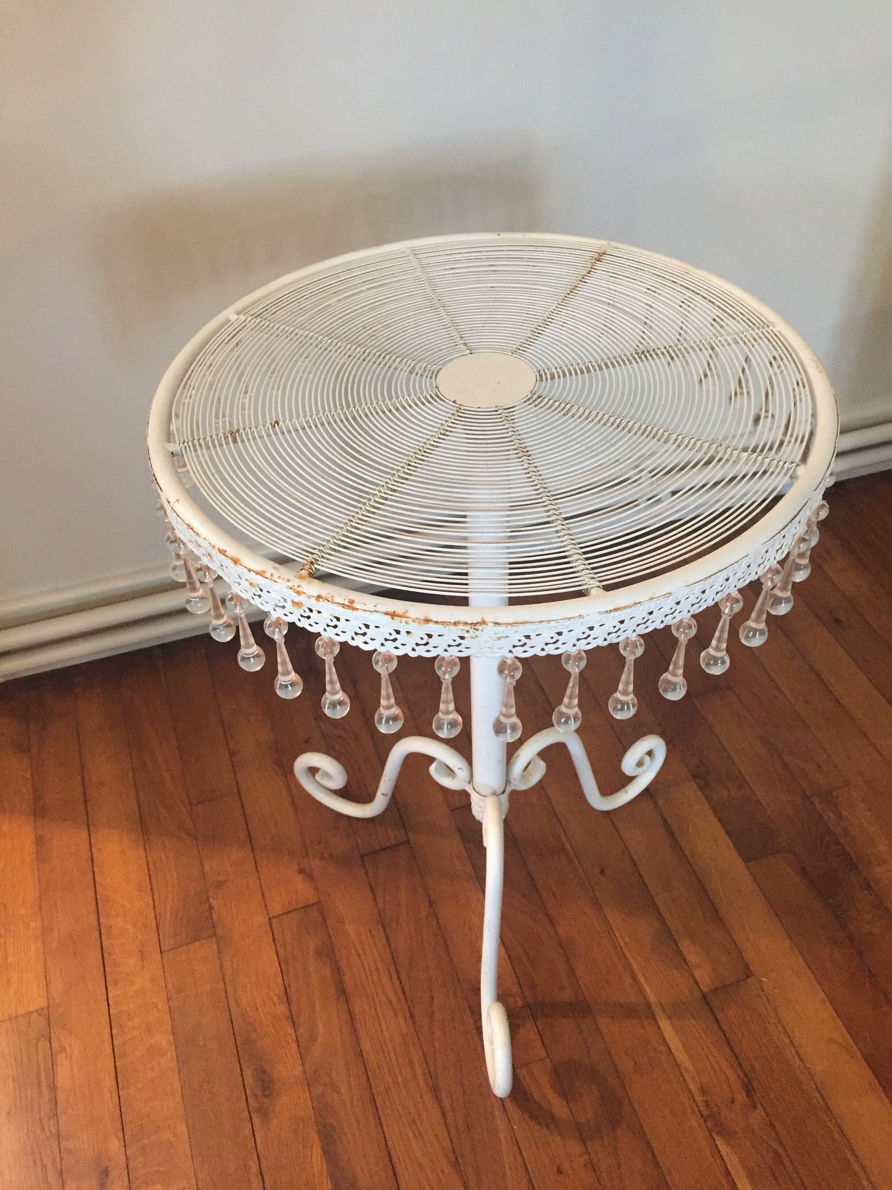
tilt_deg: -48.0
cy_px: 595
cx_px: 446
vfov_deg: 61.7
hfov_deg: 48.2
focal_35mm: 29
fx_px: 996
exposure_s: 1/17
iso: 320
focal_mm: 4.15
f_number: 2.2
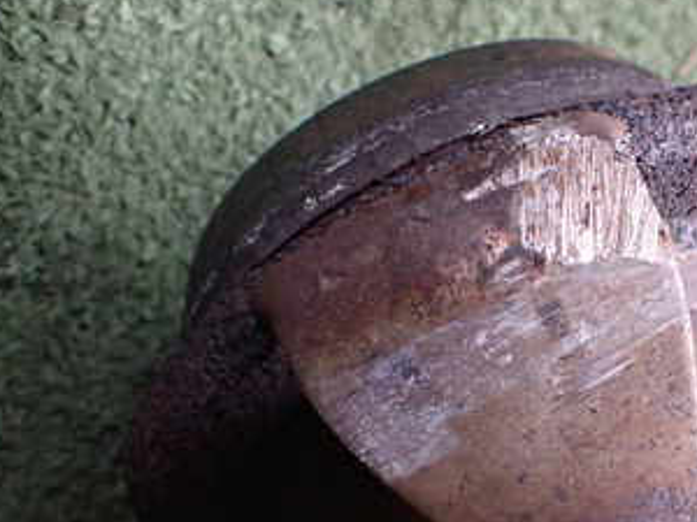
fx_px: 1208
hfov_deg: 30.9
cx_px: 606
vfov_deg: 24.3
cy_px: 341
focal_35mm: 60
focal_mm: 5.4
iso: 250
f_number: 2.3
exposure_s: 1/125
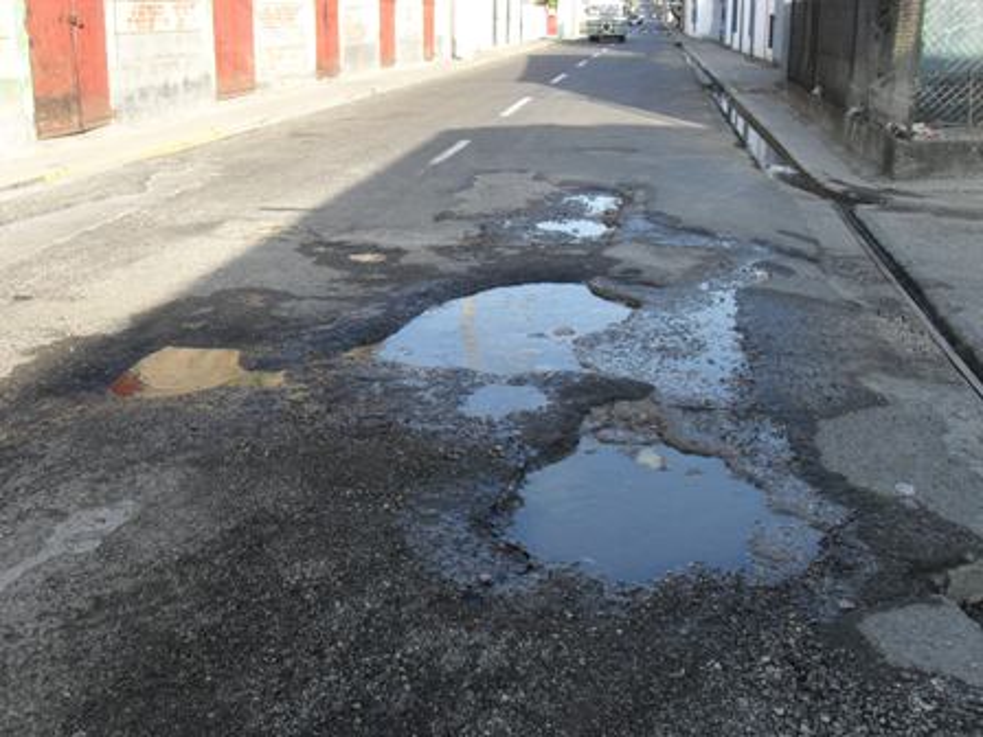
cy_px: 368
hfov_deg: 46.8
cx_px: 492
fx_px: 1136
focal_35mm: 40
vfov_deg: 36.0
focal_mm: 7
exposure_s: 1/350
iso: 100
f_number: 3
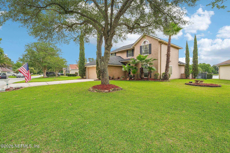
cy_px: 76
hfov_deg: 91.6
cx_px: 115
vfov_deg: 68.9
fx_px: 112
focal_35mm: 18
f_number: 11
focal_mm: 17.5
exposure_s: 1/100
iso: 320
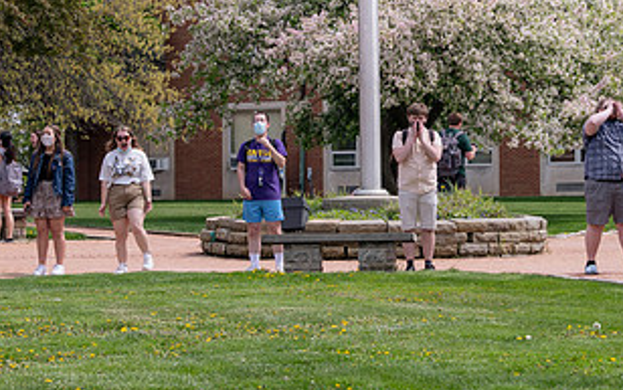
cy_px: 80
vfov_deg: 7.0
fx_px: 3194
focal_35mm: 188
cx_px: 439
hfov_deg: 11.1
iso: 250
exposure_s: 1/400
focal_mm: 98
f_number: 8
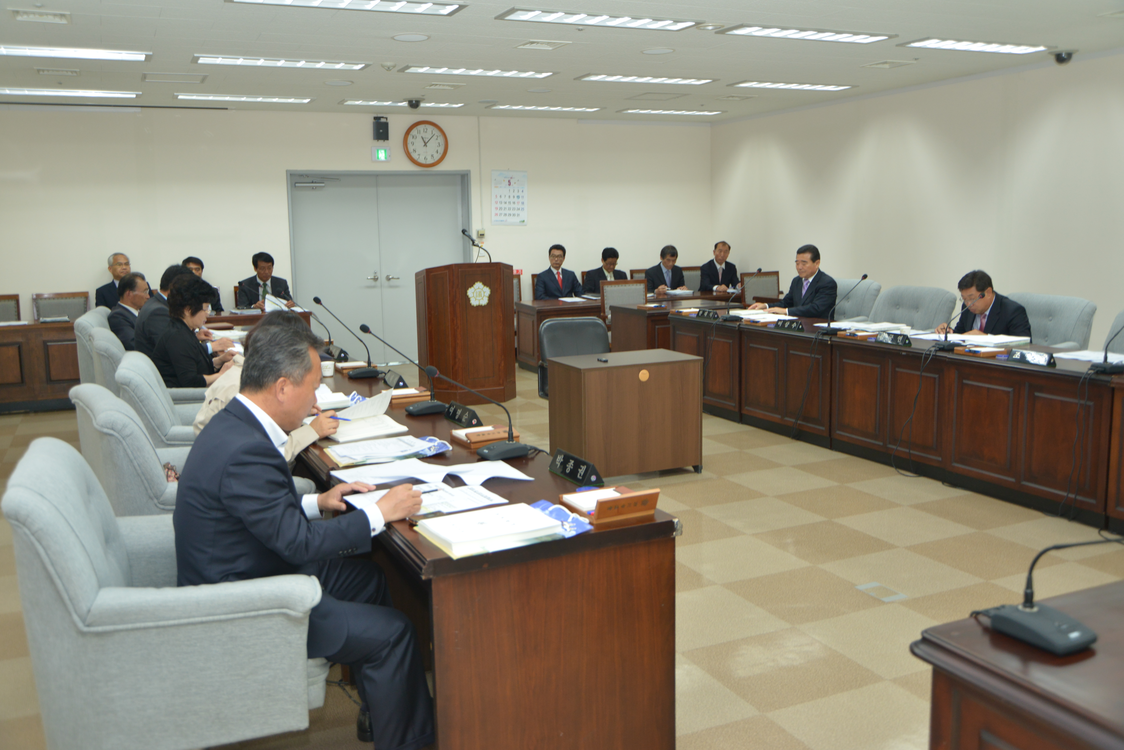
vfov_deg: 41.1
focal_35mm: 32
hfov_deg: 58.7
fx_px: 999
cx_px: 562
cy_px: 375
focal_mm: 32
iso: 800
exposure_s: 1/100
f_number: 5
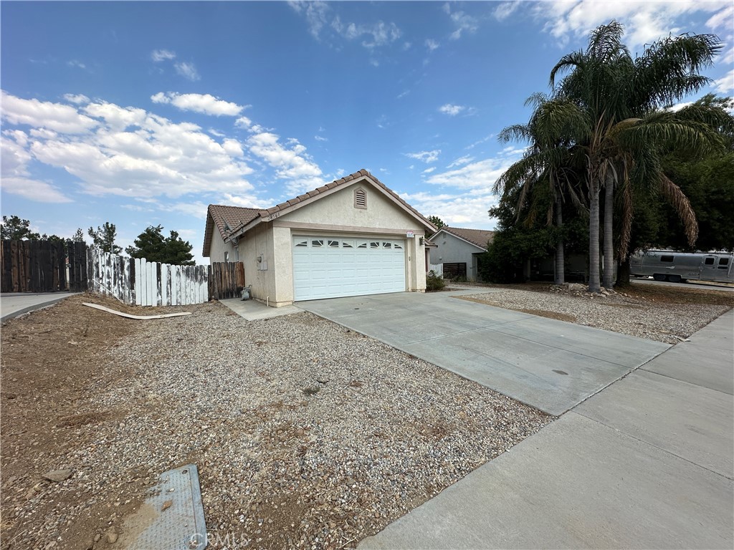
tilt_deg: -1.1
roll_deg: +1.8
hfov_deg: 102.1
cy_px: 275
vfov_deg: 85.7
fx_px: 297
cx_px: 367
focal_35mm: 14
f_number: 2.2
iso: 50
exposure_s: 1/1795
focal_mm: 2.22
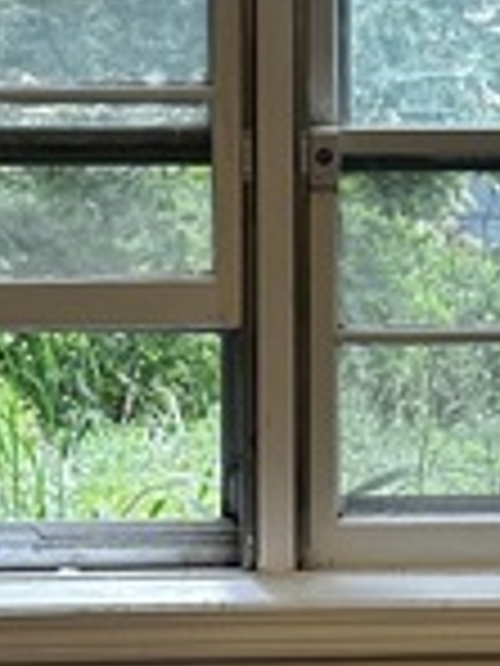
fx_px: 2080
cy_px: 124
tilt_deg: -2.3
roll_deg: -1.5
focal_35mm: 108
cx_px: 396
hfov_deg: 13.6
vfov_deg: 18.0
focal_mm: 6.86
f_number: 1.78
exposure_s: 1/60
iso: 125
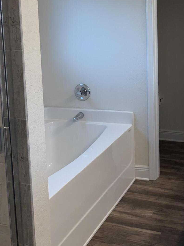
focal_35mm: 46
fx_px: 326
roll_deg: +0.0
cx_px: 167
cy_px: 48
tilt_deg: -6.1
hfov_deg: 30.1
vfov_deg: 39.6
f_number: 1.78
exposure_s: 1/169
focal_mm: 6.76
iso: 100
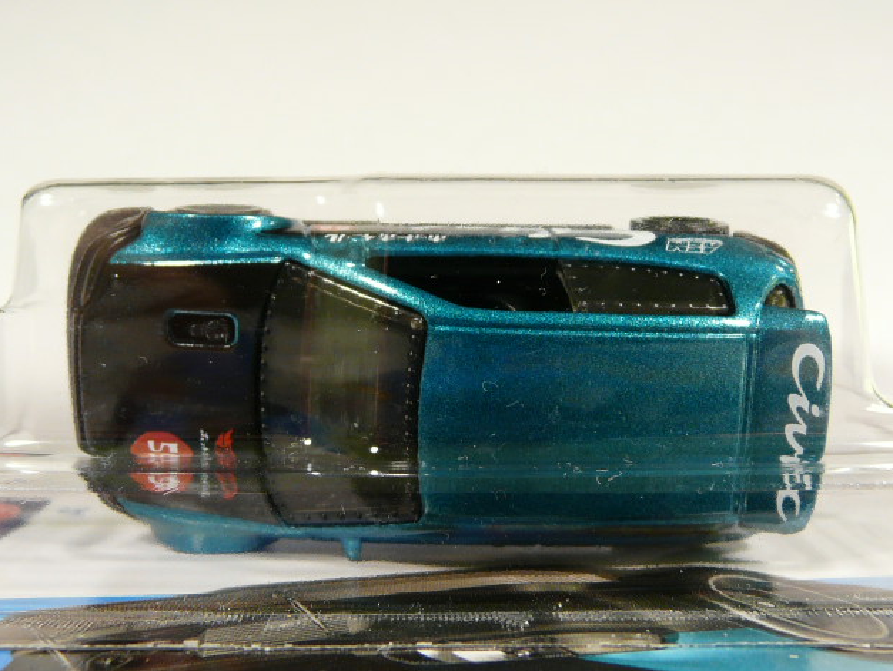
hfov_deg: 41.2
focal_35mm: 46
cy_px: 331
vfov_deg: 31.5
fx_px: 1187
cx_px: 448
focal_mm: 4.6
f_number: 2.8
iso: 100
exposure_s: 1/40
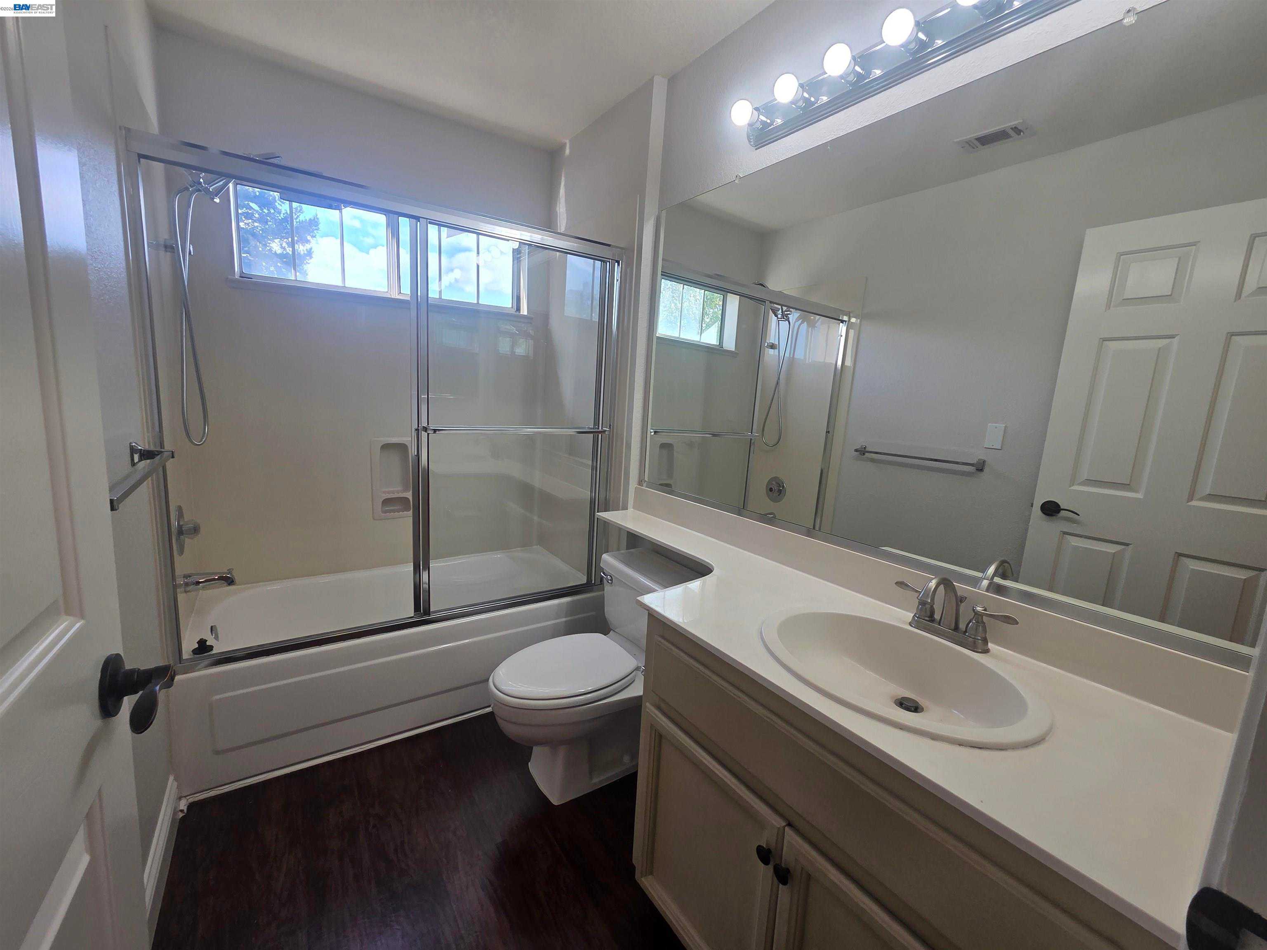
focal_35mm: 13
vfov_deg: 89.9
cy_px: 475
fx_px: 476
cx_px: 634
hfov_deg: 106.2
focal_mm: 2.2
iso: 50
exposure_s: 1/120
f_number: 2.2
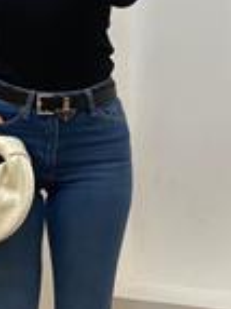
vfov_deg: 13.2
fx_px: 1337
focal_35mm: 150
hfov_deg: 9.9
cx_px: 50
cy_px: 163
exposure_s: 1/100
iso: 80
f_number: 2
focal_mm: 6
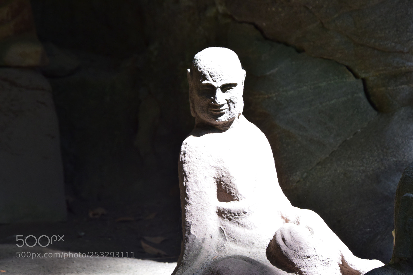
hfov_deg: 13.0
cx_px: 206
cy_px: 138
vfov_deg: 8.7
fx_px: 1806
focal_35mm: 158
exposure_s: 1/125
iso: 800
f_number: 9
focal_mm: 105
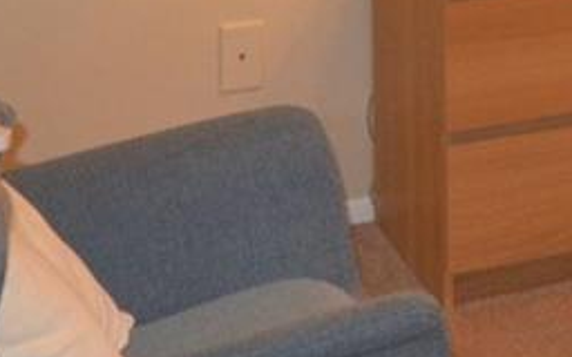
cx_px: 1077
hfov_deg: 13.0
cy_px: -444
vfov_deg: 8.5
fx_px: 2232
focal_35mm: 143
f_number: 4
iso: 900
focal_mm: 15
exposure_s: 1/60
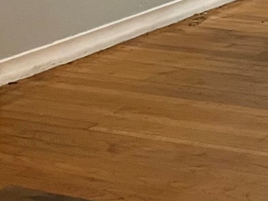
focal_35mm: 133
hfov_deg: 12.9
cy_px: -21
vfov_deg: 11.0
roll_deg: -1.0
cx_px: 539
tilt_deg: -13.0
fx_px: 1030
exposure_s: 1/60
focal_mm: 5.7
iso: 500
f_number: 1.5
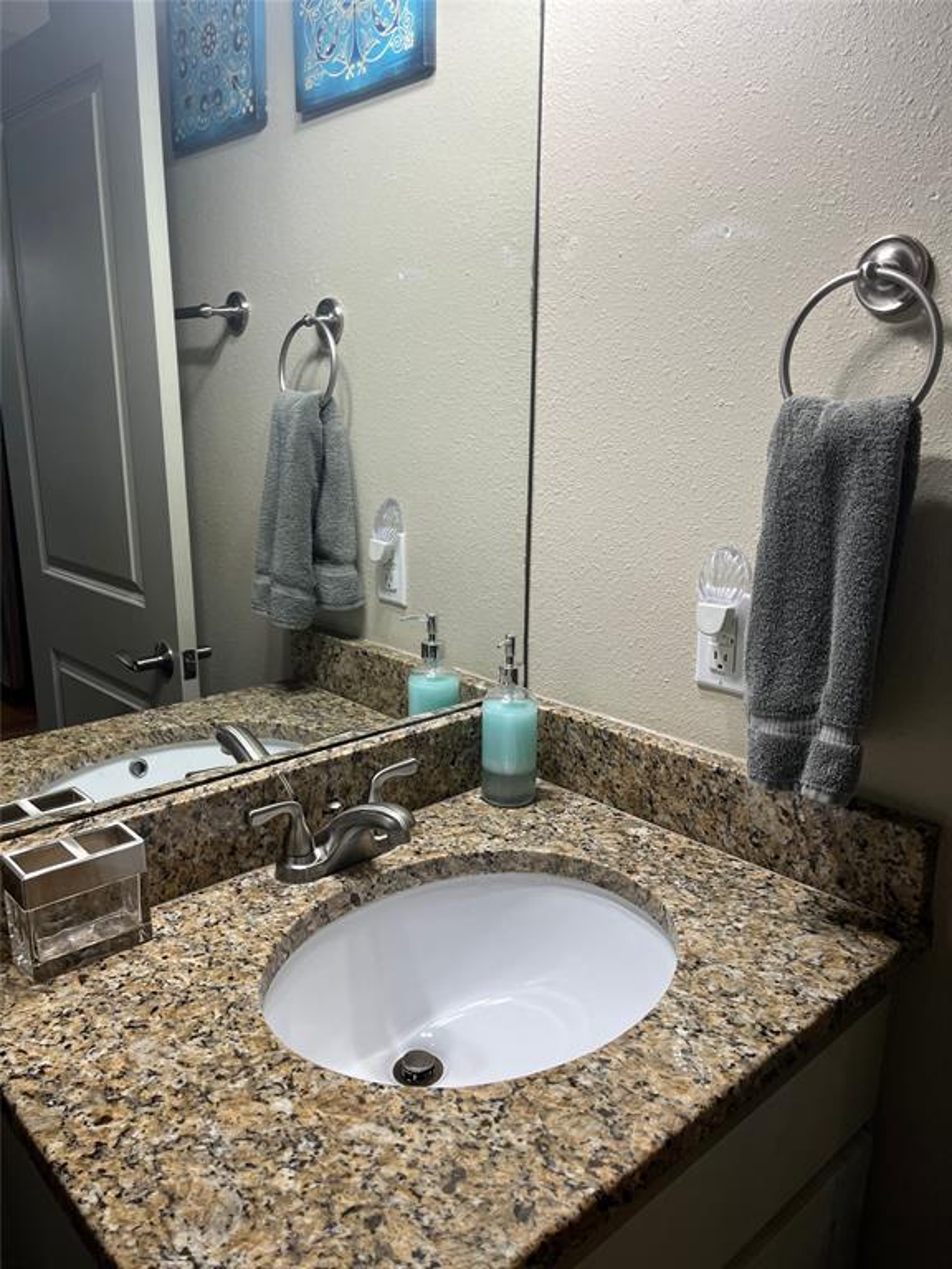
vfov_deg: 67.3
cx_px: 476
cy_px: 634
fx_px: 953
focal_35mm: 26
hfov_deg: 53.1
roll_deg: +1.0
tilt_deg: -14.1
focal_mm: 5.1
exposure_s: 1/120
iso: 100
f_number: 1.6
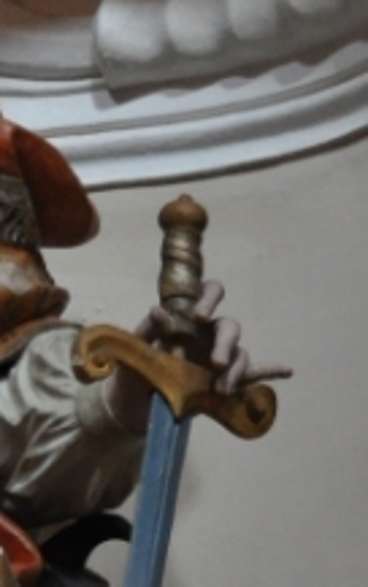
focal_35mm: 252
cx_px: -179
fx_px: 4042
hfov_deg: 5.2
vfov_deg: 8.2
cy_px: 714
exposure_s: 1/30
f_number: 5
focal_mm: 35
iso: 1400
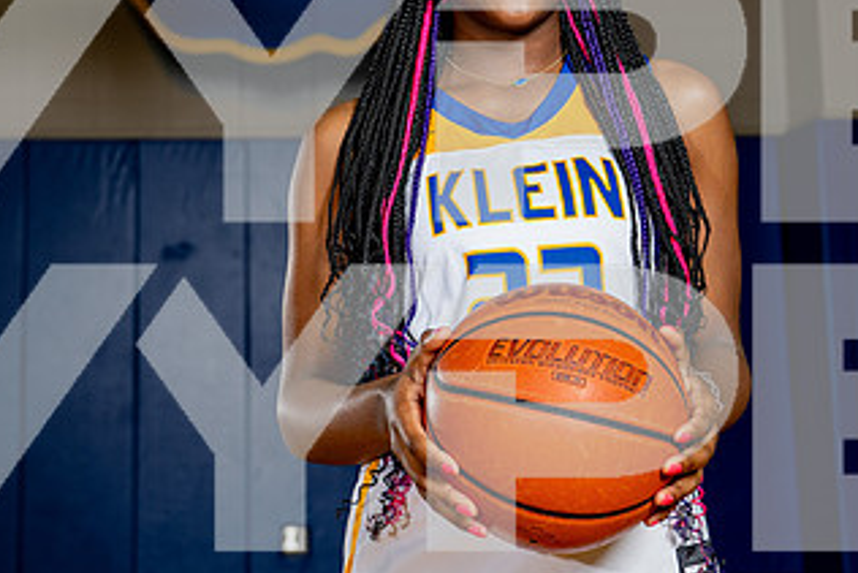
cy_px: 80
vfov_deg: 17.5
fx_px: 1836
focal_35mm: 77
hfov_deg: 26.3
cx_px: 383
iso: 160
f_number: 4
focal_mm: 42
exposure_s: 1/250
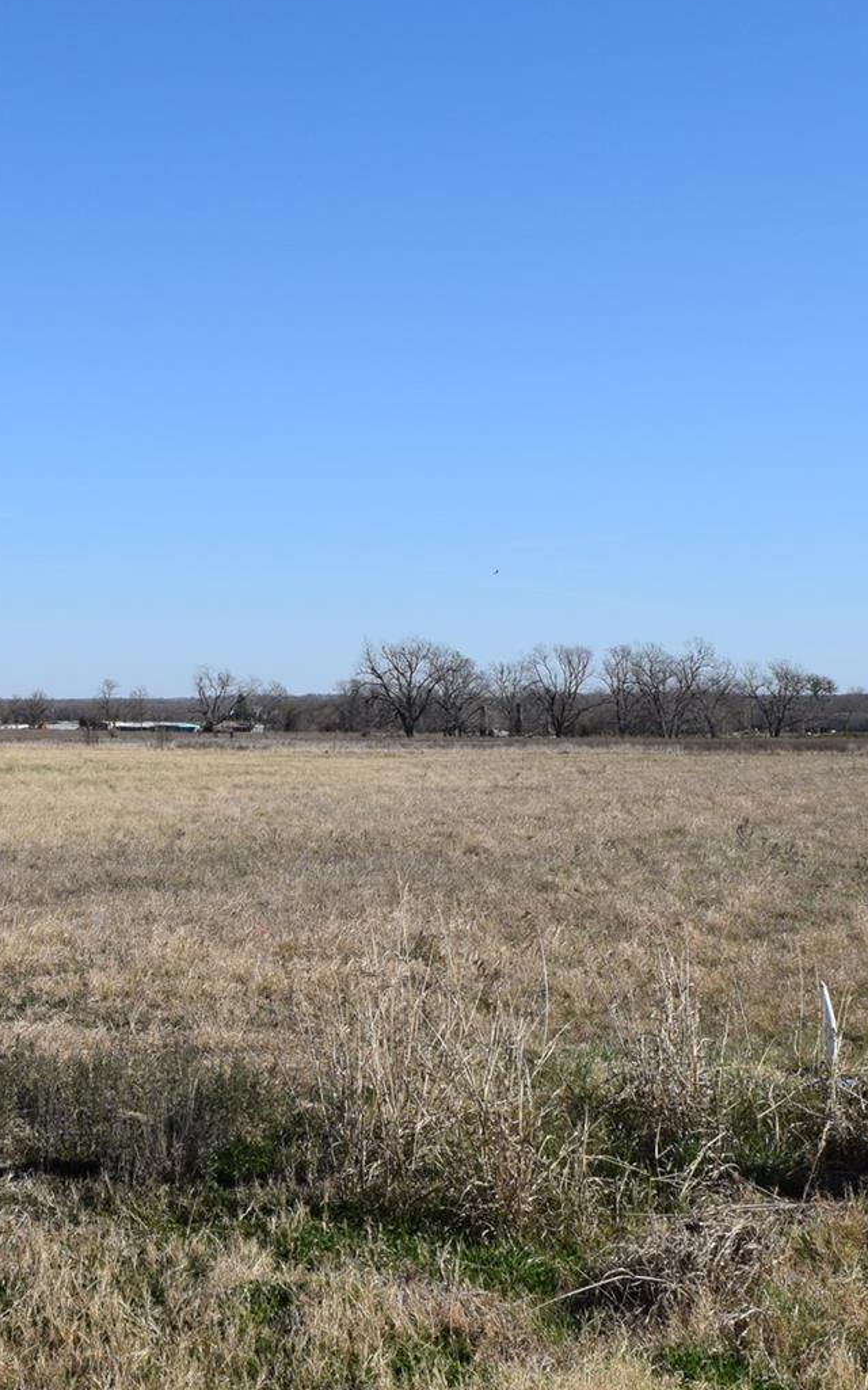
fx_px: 2083
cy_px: 601
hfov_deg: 23.3
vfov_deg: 36.8
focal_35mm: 55
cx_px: 208
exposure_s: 1/500
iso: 200
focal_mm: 18
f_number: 11
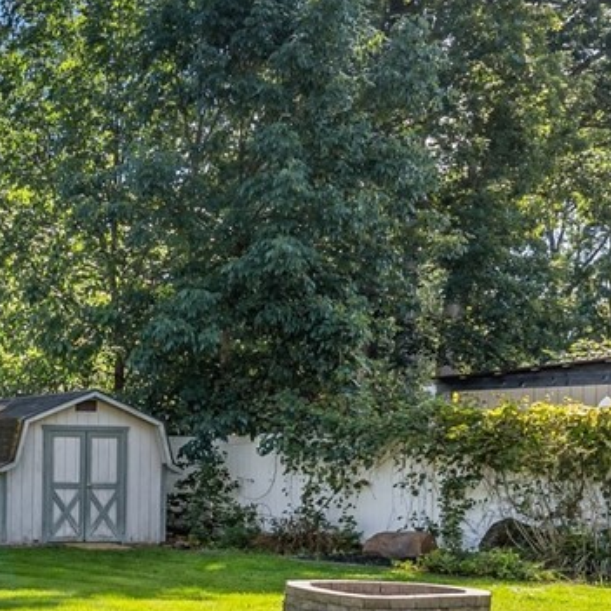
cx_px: -321
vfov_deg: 26.9
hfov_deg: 22.2
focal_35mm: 63
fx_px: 1258
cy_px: 461
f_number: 5
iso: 320
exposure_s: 1/800
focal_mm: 24
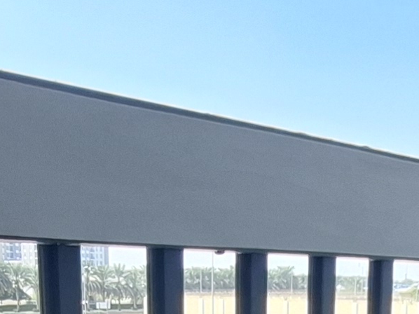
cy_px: 626
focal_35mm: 87
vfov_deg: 14.2
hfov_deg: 22.4
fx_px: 1053
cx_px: 284
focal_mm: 1.74
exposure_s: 1/264
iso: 40
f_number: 2.2
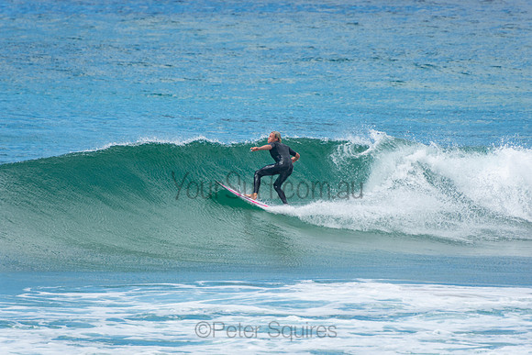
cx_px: 266
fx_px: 8868
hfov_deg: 3.4
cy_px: 178
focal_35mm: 600
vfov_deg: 2.3
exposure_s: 1/1250
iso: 280
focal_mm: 400
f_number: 5.6
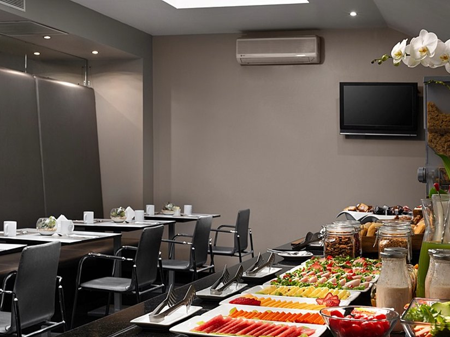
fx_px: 741
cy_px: 185
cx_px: 247
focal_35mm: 57
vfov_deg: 25.6
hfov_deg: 33.8
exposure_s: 1/6
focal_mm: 48
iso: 400
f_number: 13
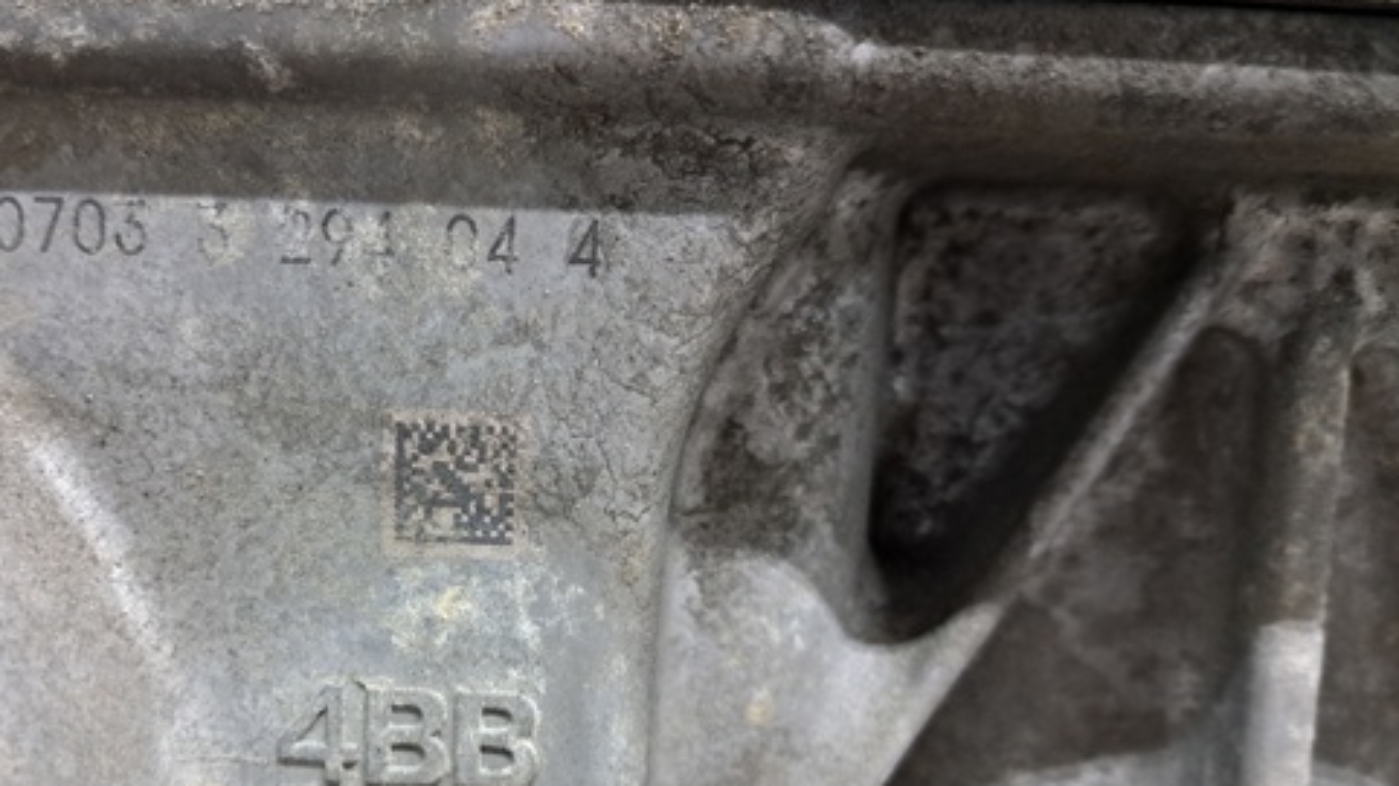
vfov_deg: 29.9
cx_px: 499
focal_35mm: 39
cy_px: 596
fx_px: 1447
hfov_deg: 50.9
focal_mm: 4
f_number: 1.8
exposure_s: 1/60
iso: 500
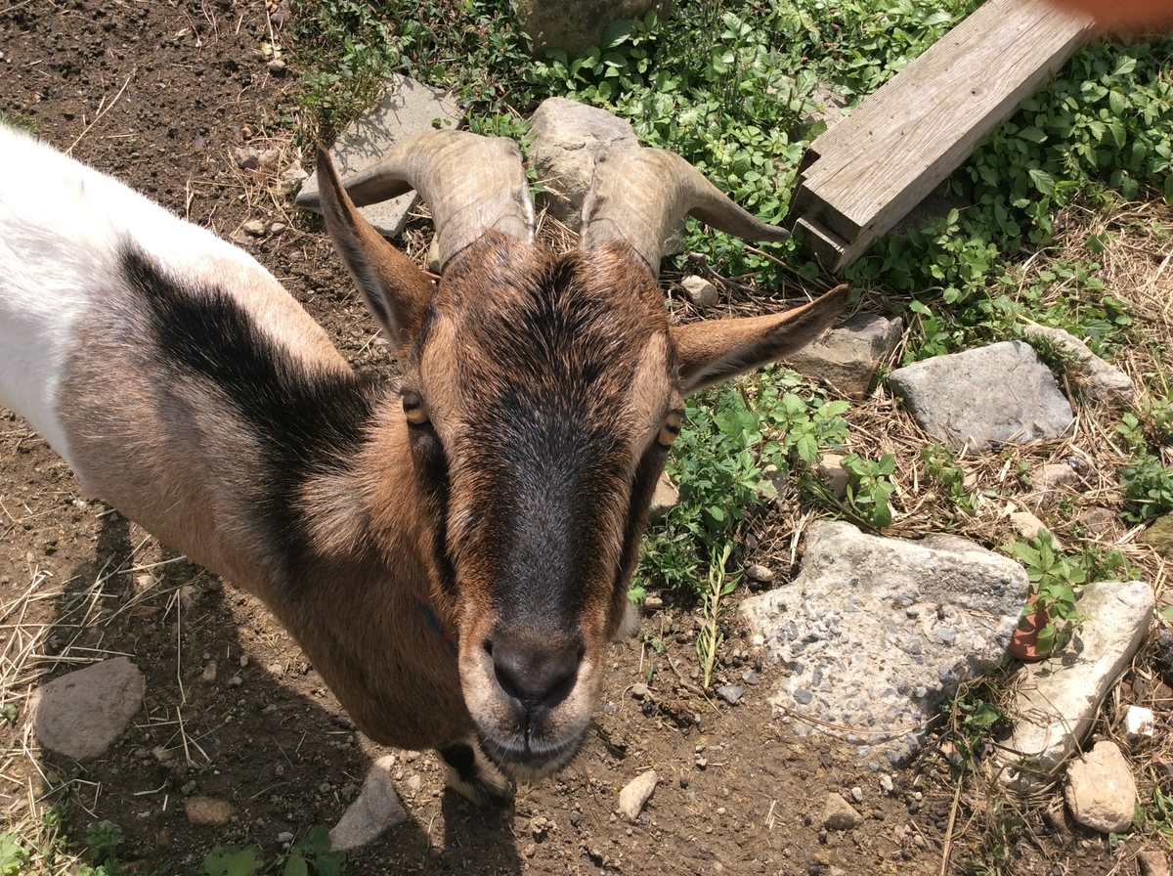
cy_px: 438
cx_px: 586
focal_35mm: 32
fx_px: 1083
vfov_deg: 44.0
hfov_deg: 56.9
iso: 32
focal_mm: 3.3
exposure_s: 1/1300
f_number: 2.4
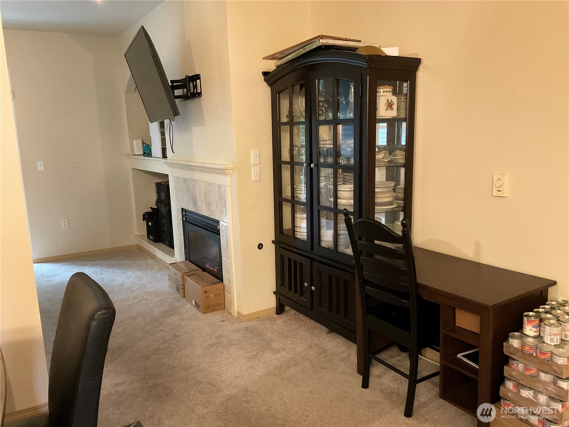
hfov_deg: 61.7
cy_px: 214
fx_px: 477
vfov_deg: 48.2
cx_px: 284
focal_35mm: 29
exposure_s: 1/30
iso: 500
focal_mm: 3
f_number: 1.8
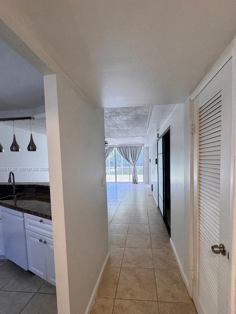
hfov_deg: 78.0
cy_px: 170
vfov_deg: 94.3
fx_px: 145
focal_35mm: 16
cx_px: 128
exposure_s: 1/120
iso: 160
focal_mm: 2.22
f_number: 2.2
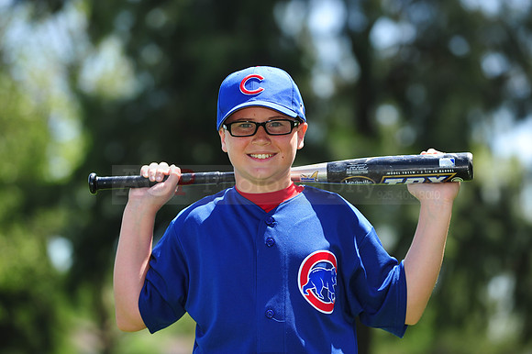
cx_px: 266
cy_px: 177
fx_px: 2954
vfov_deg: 6.9
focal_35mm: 200
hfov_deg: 10.3
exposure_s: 1/640
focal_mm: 200
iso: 200
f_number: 4.5
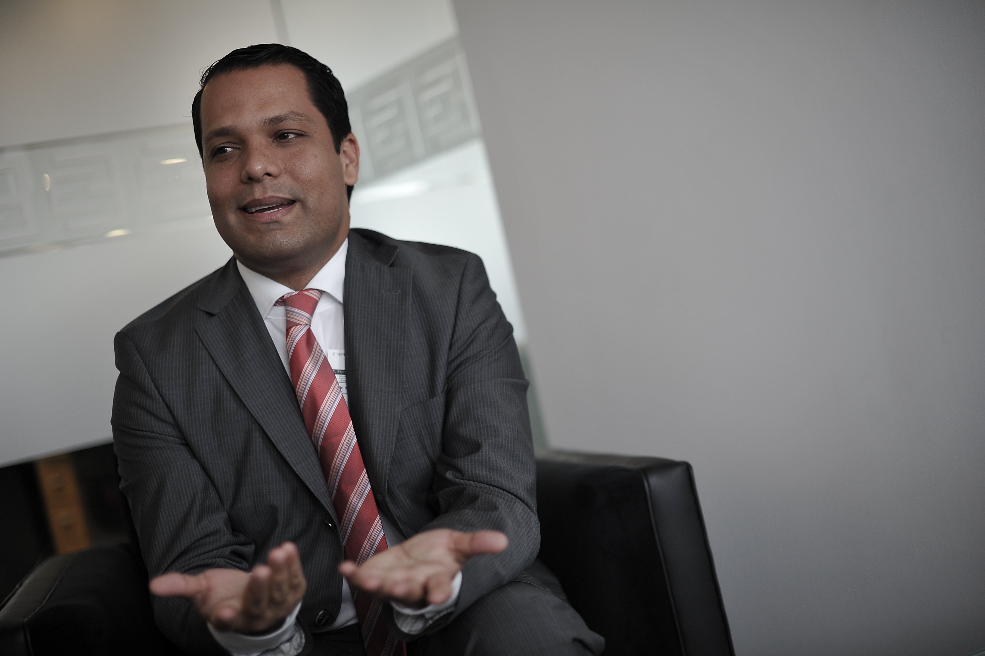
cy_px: 328
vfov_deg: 27.0
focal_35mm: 50
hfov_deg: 39.6
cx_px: 492
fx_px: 1367
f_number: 1.8
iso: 500
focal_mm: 50
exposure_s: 1/400
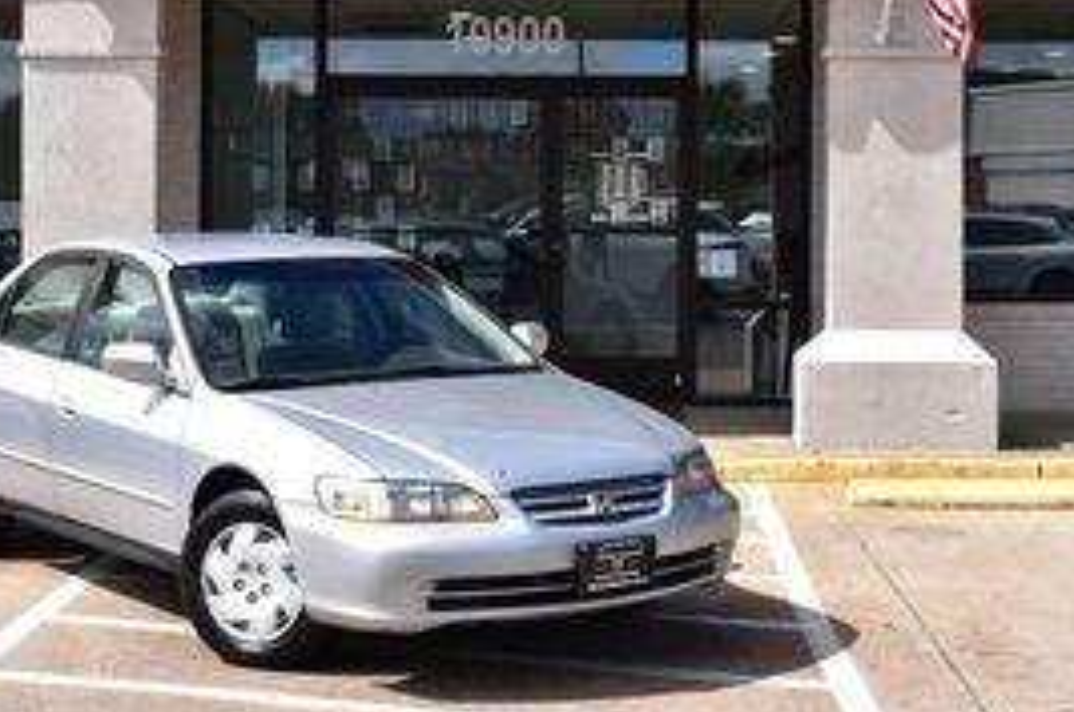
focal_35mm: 72
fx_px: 2144
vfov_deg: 18.8
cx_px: 567
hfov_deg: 28.1
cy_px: 201
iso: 360
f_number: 11
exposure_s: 1/500
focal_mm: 32
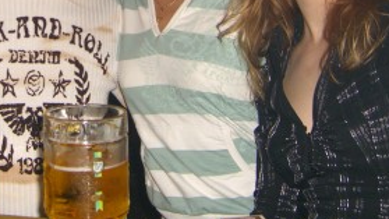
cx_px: 88
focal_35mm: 89
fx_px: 918
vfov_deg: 13.3
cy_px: -28
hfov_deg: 23.6
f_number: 2.8
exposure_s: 1/60
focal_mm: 7.9
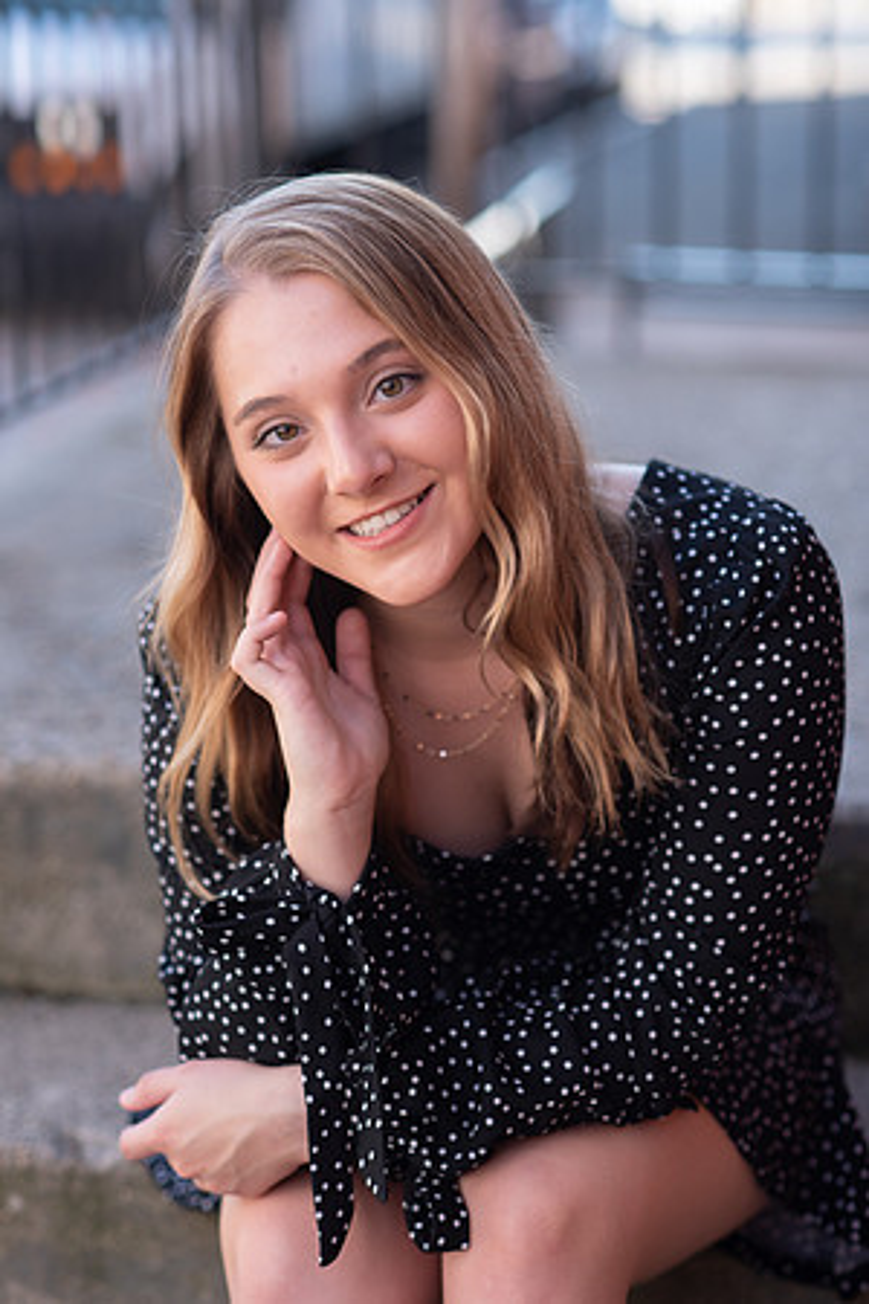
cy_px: 652
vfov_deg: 23.9
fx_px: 3077
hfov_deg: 16.1
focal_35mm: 85
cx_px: 434
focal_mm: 85
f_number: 3.5
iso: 250
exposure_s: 1/500
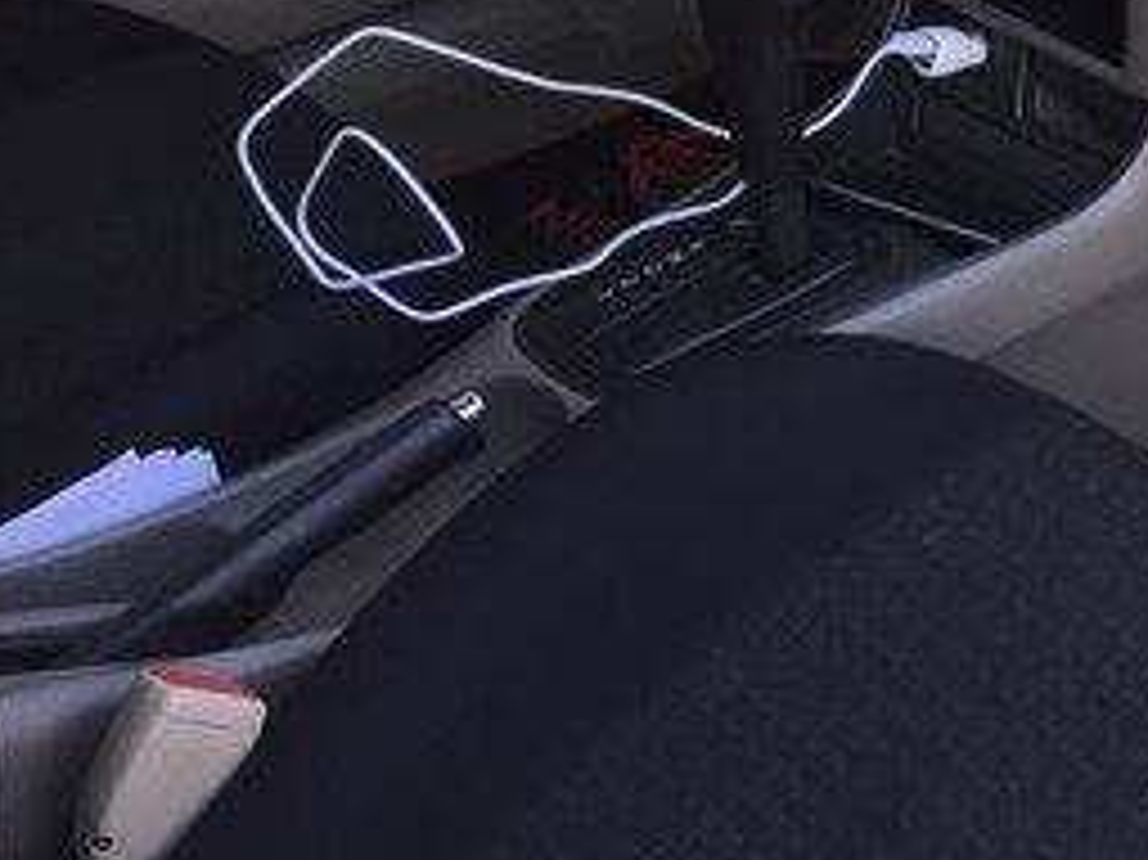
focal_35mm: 75
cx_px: 1076
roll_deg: +1.5
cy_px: -218
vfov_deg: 18.4
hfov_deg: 25.1
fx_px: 2486
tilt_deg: -20.9
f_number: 2.2
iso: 40
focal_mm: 4.15
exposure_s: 1/100
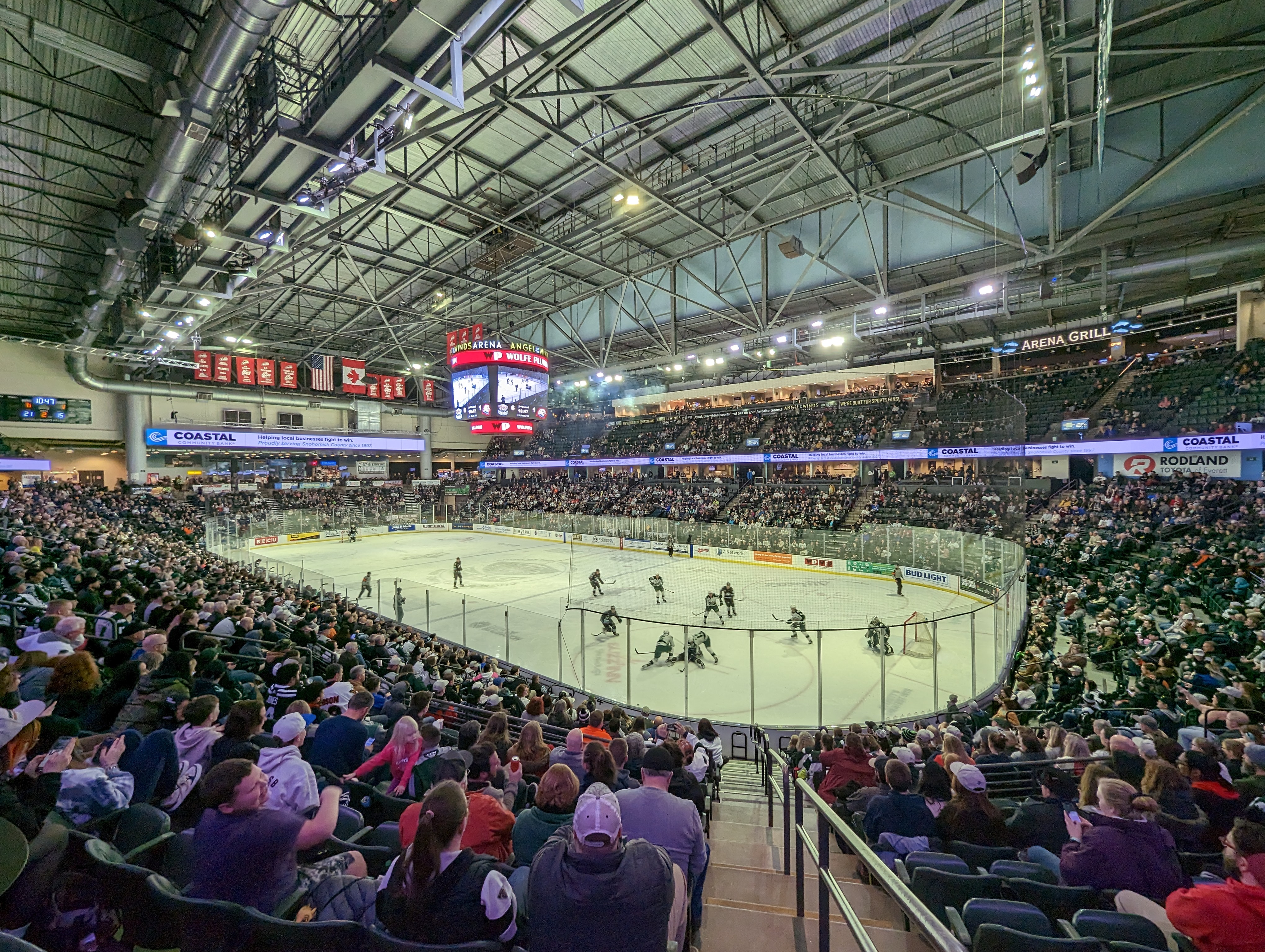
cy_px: 476
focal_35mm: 13
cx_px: 632
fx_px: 476
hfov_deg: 106.1
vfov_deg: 90.1
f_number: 2.2
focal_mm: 1.95
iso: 59
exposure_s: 1/60
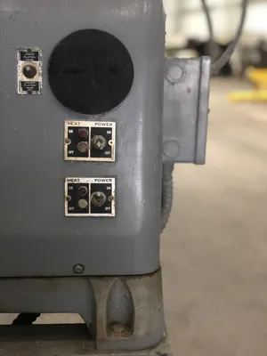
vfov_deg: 36.8
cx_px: 134
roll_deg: -1.2
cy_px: 178
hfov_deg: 28.0
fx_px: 535
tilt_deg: -13.7
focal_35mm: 52
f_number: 2.4
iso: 100
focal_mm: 6
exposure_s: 1/30
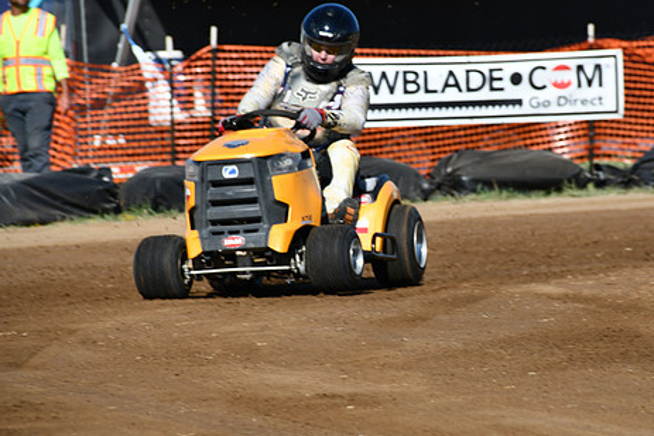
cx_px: 397
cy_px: 187
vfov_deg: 4.0
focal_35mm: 347
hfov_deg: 5.9
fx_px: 6305
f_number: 8
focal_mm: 185
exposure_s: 1/500
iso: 160
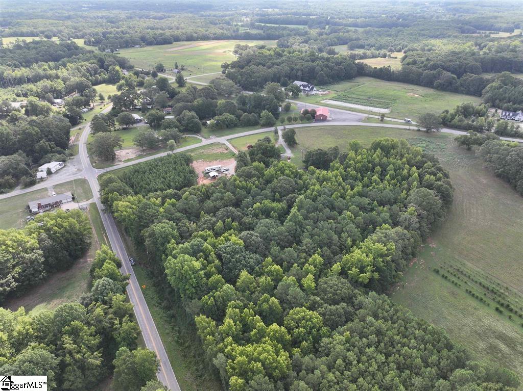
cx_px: 262
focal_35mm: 24
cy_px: 196
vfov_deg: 56.8
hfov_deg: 71.6
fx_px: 362
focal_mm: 12.29
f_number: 2.8
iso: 200
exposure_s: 1/100
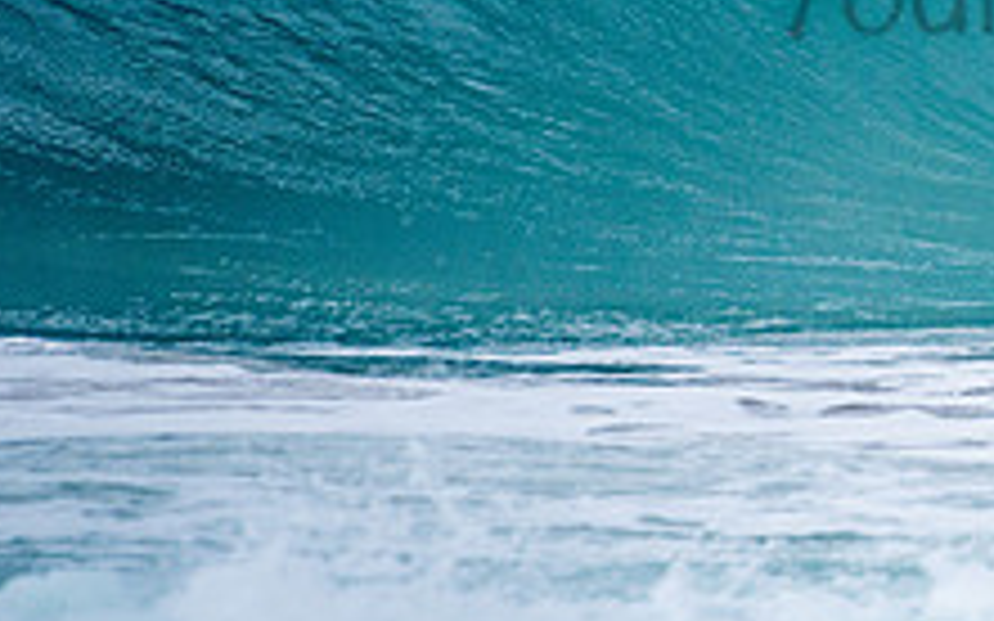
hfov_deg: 1.5
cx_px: 1232
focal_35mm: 1421
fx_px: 38485
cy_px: -70
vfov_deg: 0.9
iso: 280
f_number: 5.6
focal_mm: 500
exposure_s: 1/1000
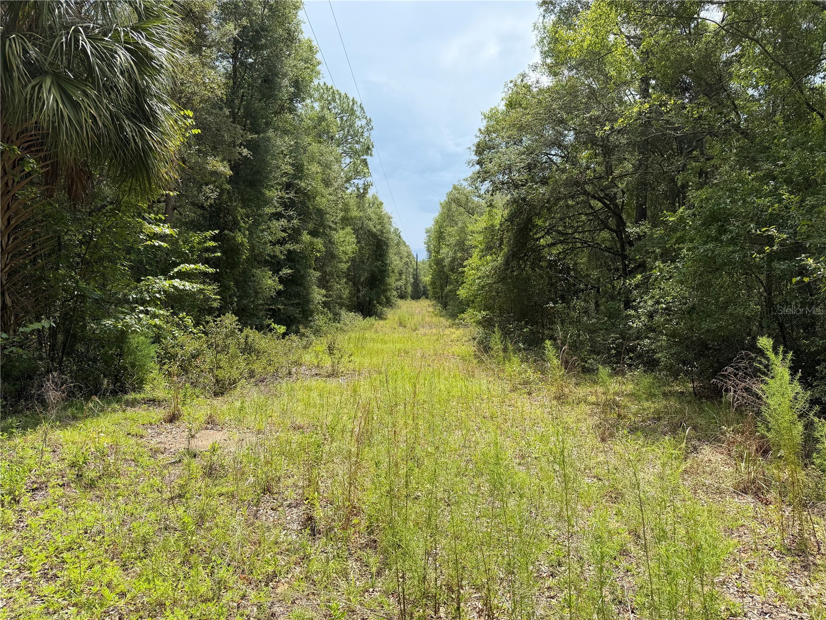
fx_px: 573
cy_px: 310
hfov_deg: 71.6
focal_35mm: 24
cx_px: 413
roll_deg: +0.1
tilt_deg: -1.6
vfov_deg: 56.8
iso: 80
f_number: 1.78
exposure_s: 1/2370
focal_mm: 6.76
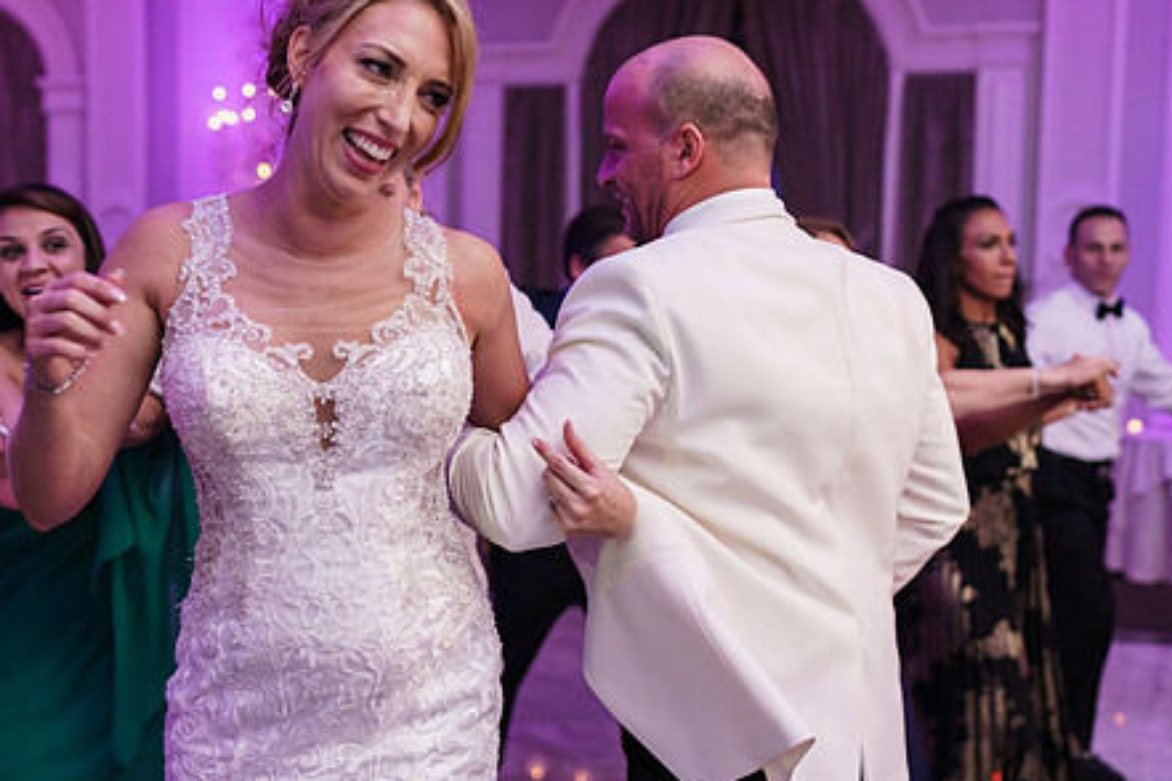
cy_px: 397
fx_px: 1497
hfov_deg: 42.3
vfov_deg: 29.2
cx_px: 409
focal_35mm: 46
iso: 1600
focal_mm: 35
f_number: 2
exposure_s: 1/200
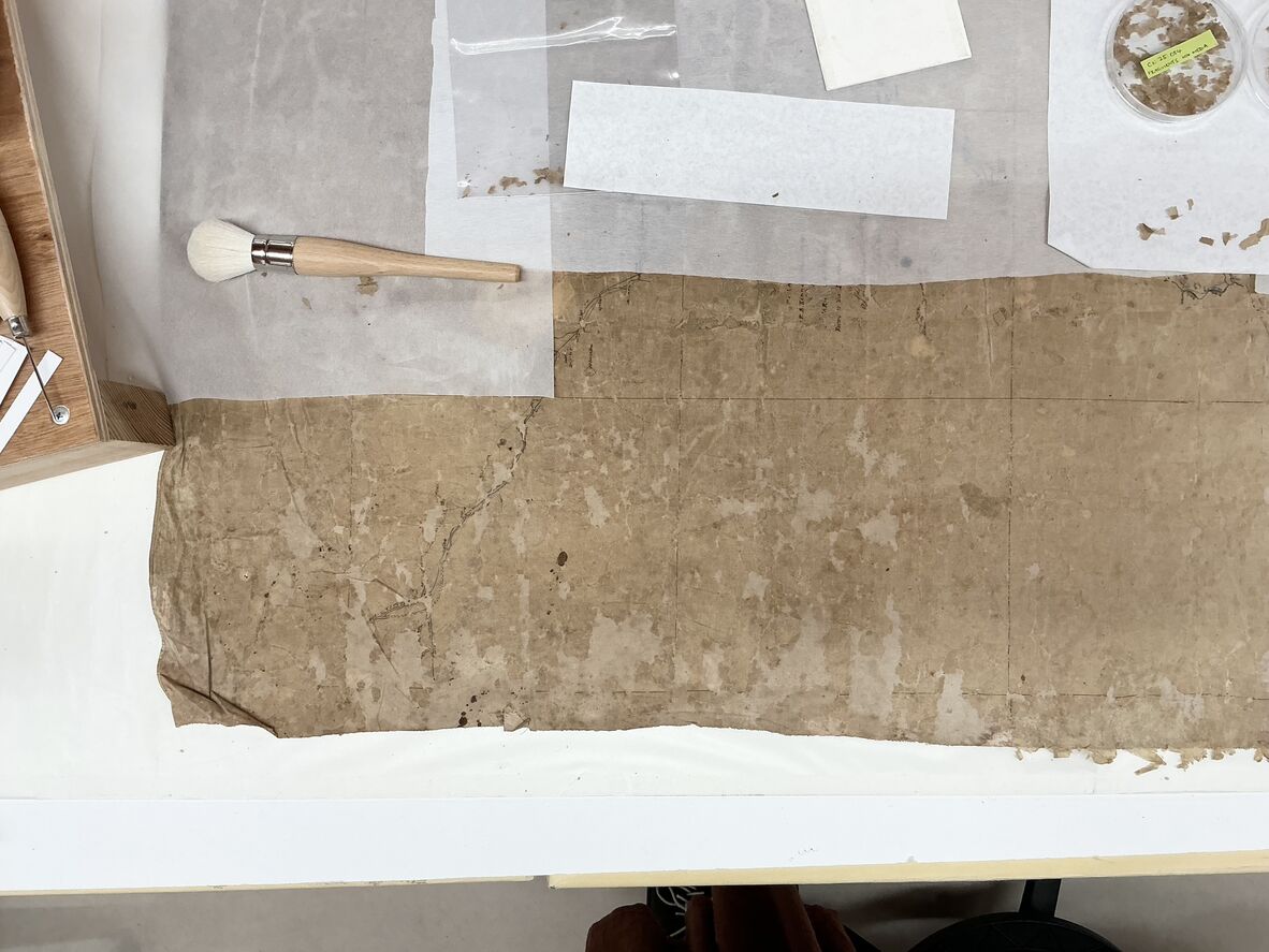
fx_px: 1063
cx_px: 634
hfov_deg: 61.6
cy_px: 476
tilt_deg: -88.7
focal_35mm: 29
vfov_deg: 48.2
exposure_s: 1/100
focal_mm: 3
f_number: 1.8
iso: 40
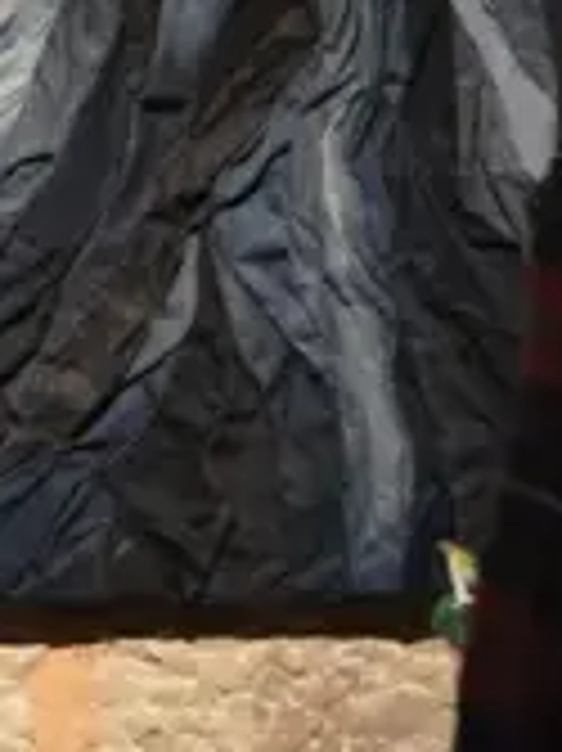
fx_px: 3458
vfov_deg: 12.1
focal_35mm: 160
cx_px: -414
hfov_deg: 8.9
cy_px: -133
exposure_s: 1/25
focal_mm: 21
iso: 3200
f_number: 3.8
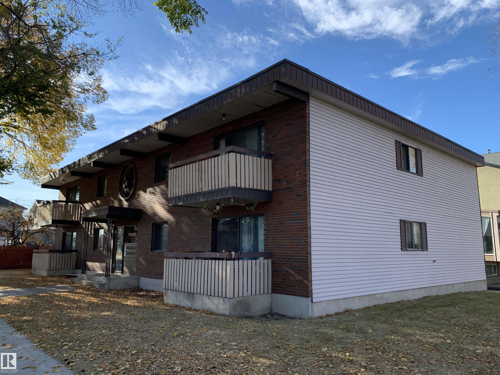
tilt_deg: +9.2
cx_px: 250
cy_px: 188
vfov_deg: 53.1
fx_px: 376
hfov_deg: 67.3
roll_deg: -0.8
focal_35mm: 26
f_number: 1.8
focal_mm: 4.25
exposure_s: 1/771
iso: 25
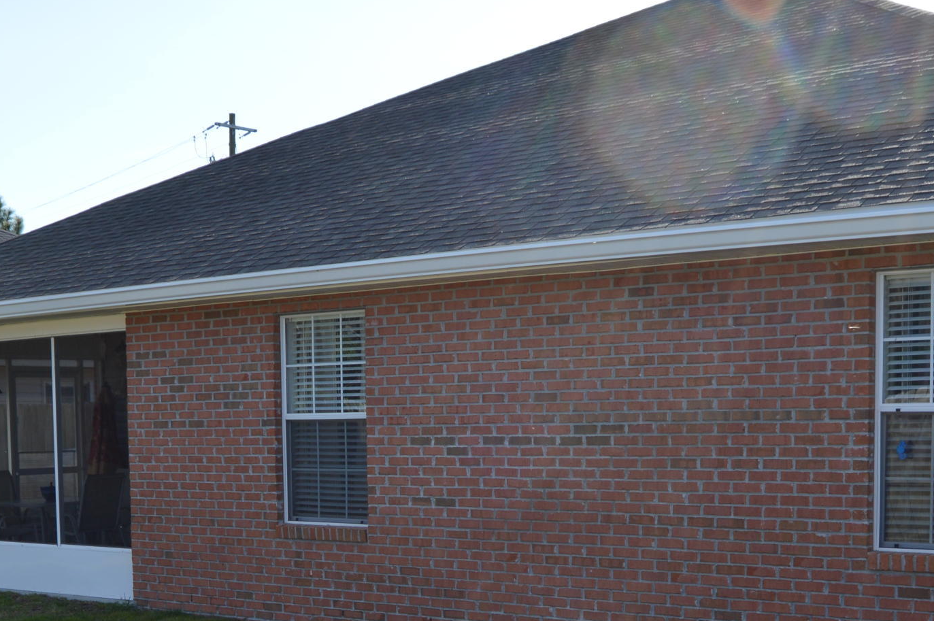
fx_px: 1529
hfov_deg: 33.9
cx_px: 404
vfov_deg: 22.2
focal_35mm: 59
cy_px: 592
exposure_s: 1/200
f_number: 7.1
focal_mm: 18
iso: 100
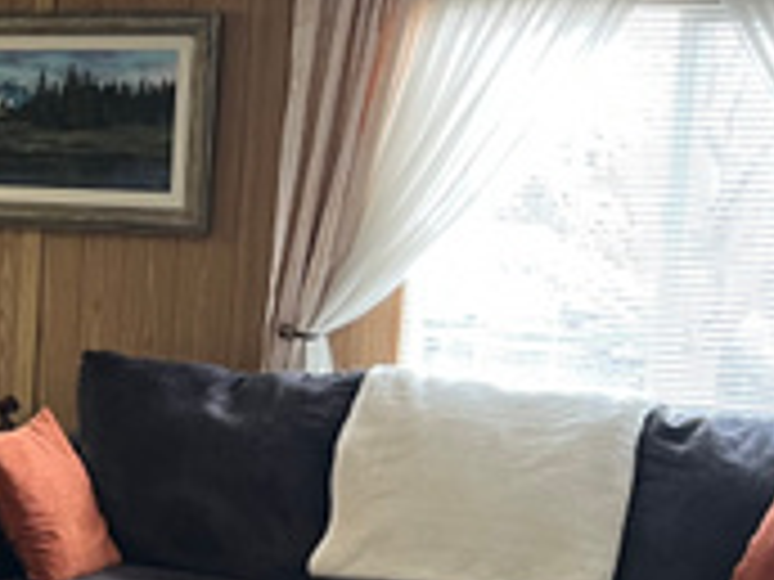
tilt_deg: -6.9
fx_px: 2169
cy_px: 387
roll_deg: -0.8
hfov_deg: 18.0
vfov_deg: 15.2
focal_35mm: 97
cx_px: -400
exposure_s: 1/60
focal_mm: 5.1
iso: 125
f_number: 1.6
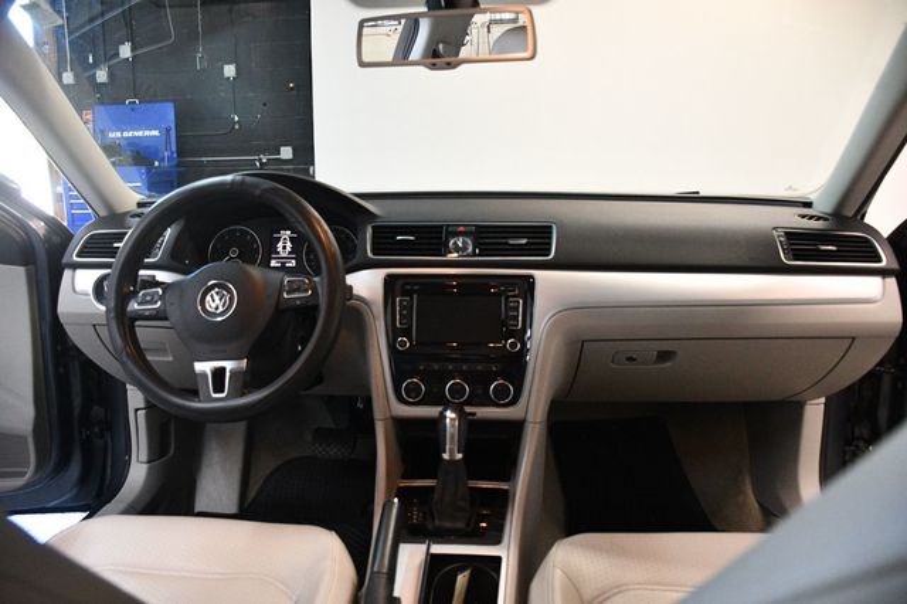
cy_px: 302
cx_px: 454
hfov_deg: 67.4
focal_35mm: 27
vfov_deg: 47.9
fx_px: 680
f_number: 3.5
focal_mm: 18
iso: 3200
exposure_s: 1/125
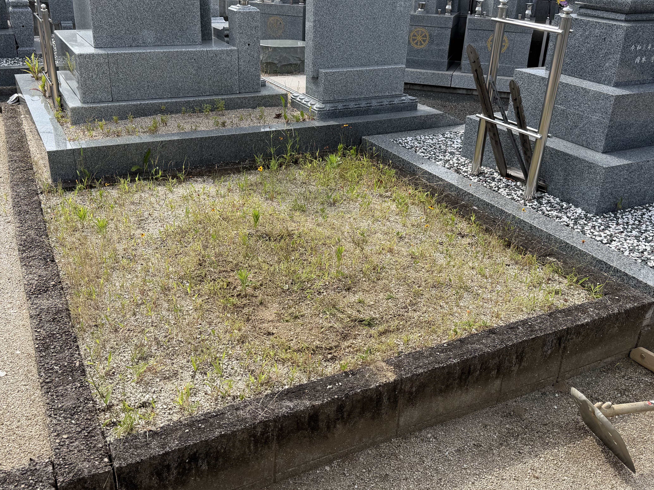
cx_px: 325
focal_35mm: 33
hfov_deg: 55.3
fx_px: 624
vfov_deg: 42.9
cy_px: 236
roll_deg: -1.7
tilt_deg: -25.2
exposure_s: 1/3953
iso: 80
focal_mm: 6.76
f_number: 1.78
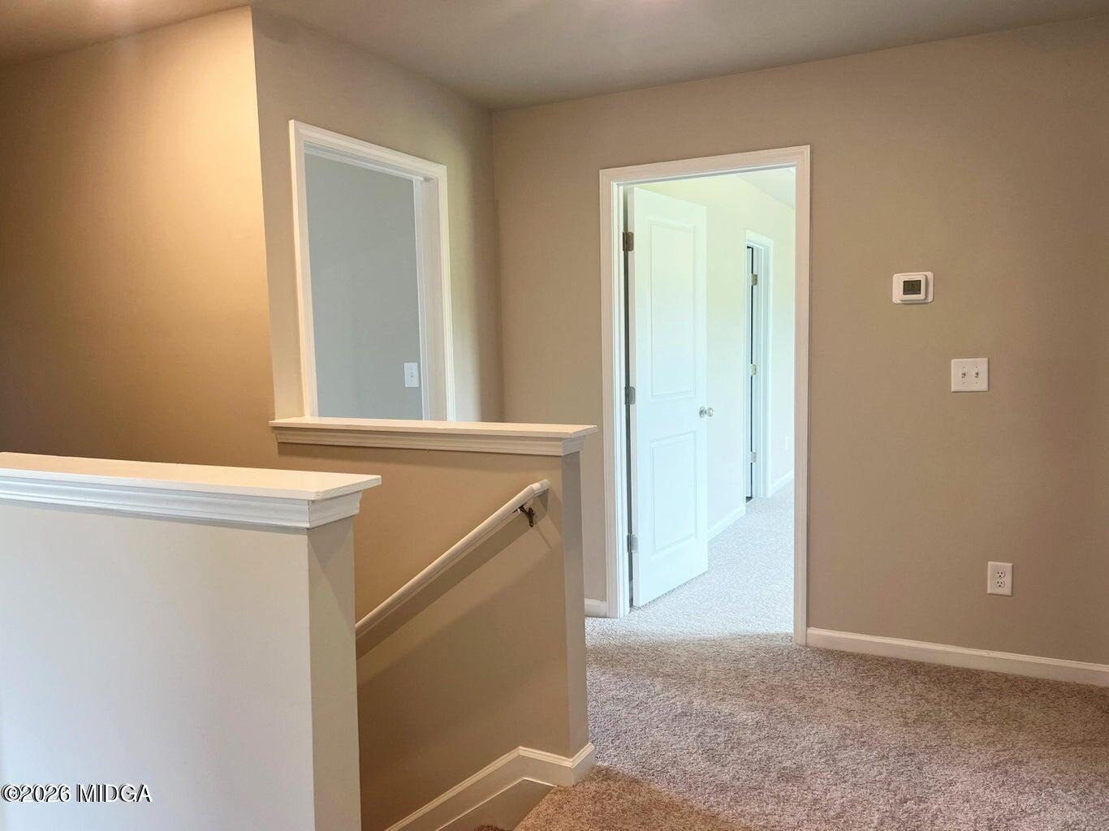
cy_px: 416
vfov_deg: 53.0
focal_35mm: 26
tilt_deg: -5.6
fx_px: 833
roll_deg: -1.3
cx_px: 554
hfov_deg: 67.3
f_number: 1.5
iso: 64
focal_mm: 5.7
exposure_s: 1/60
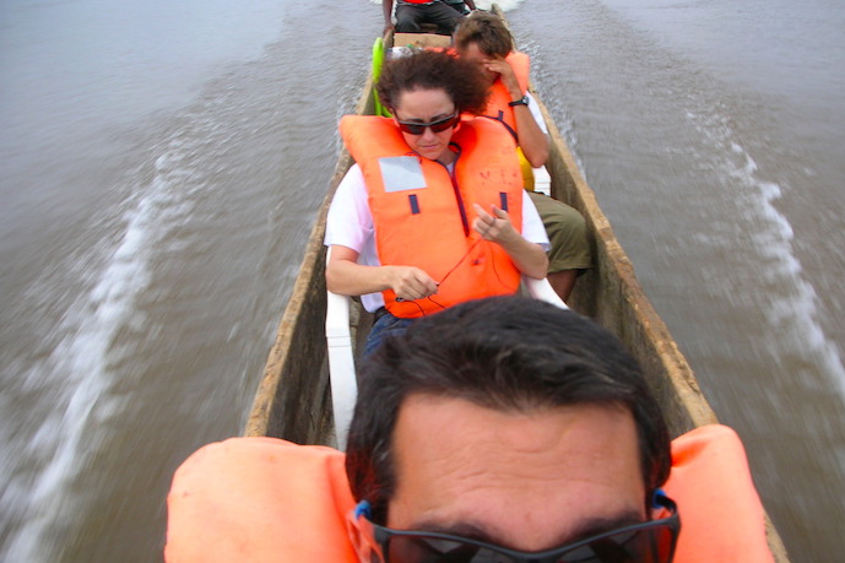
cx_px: 419
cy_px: 318
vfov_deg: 35.9
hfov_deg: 51.9
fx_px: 868
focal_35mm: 37
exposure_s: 1/53.8
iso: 50
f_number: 8.5
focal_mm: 5.8
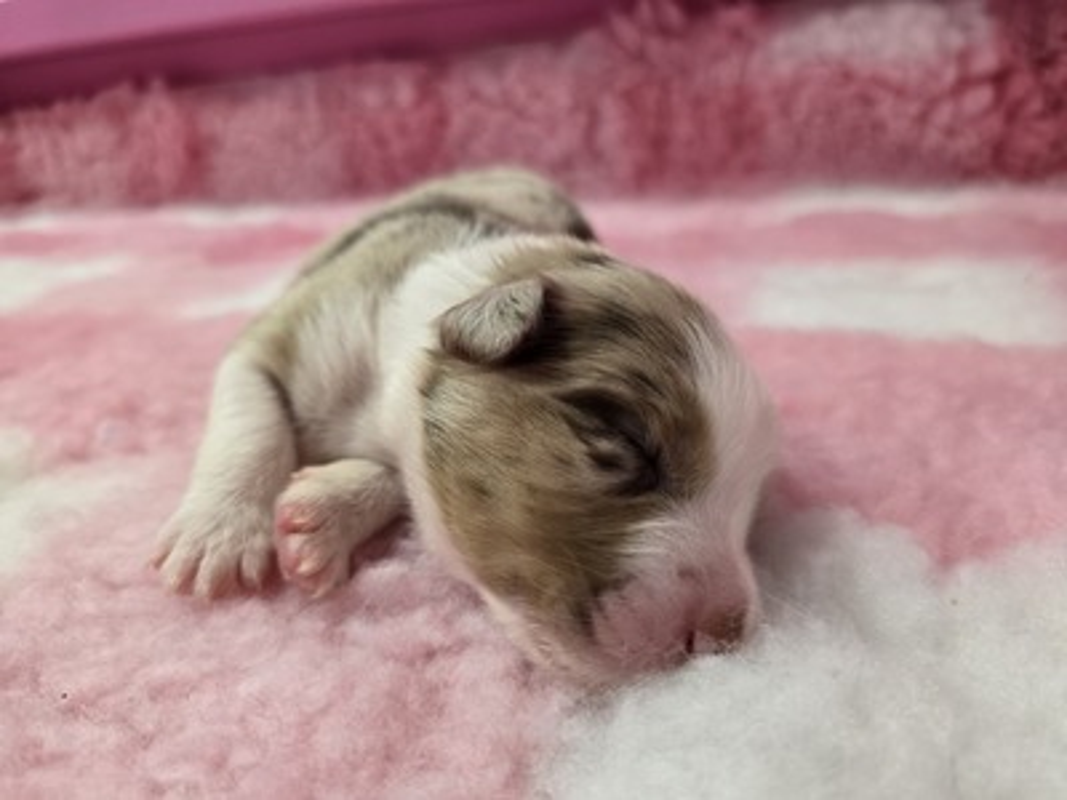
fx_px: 709
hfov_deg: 73.9
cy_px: 400
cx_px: 534
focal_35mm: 23
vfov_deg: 58.9
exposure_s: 1/66
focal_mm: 6.3
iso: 200
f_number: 1.7
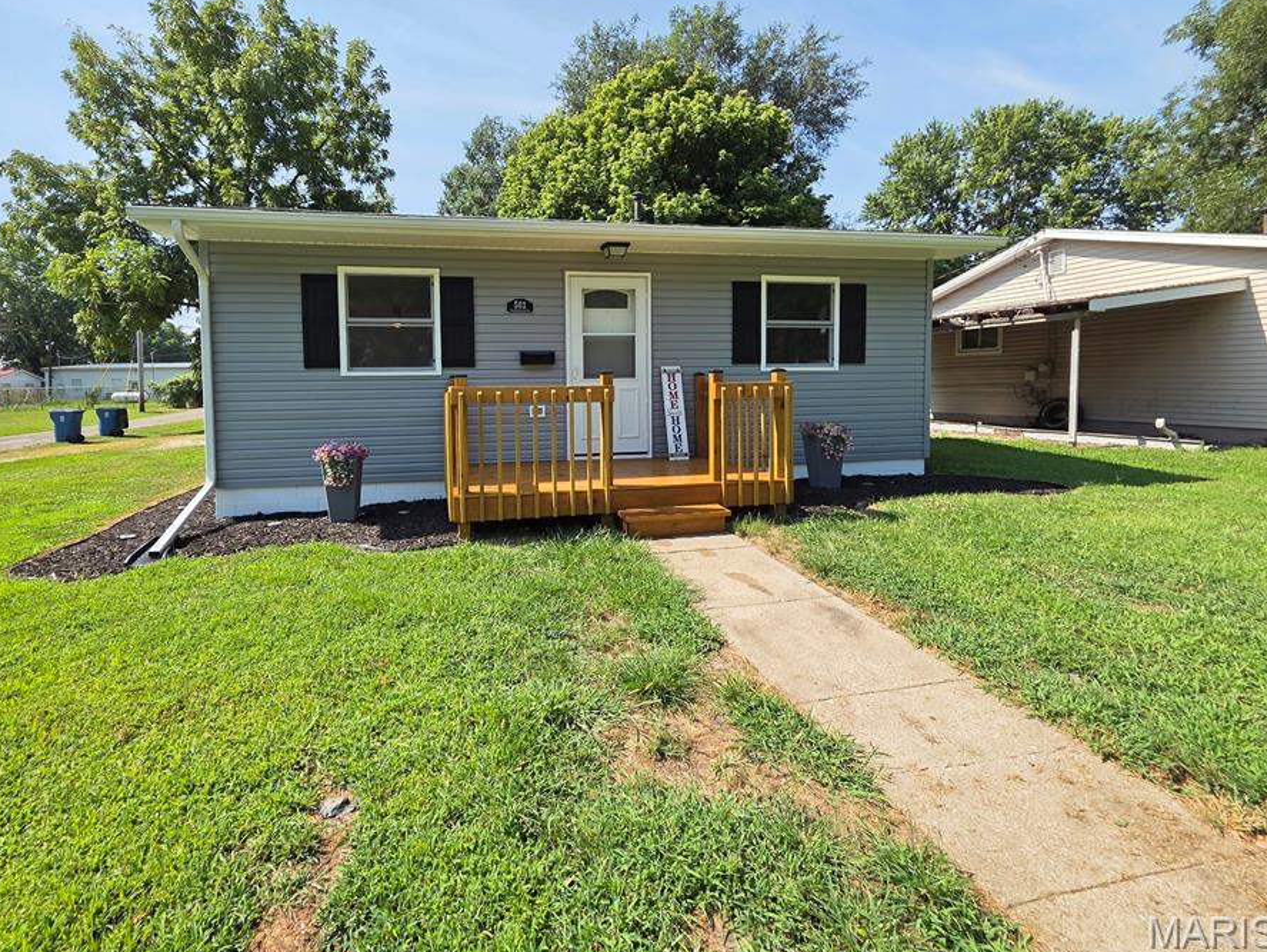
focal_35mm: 15
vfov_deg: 81.4
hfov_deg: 97.7
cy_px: 413
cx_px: 559
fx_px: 549
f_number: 2.2
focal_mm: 2.2
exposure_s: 1/900
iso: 50
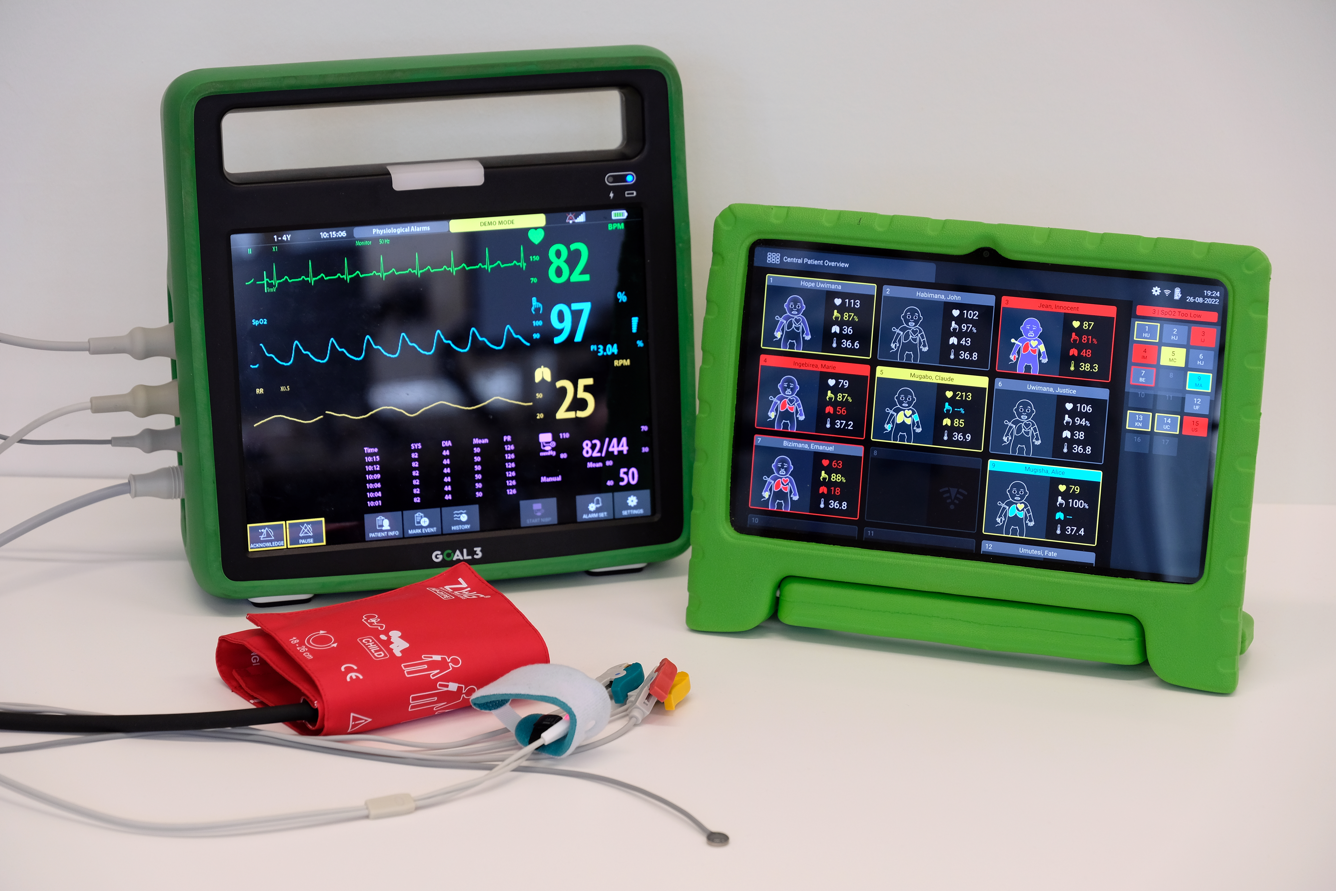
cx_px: 668
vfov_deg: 14.3
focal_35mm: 96
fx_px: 3562
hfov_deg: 21.2
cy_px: 446
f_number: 5
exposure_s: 1/50
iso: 400
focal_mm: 64.3
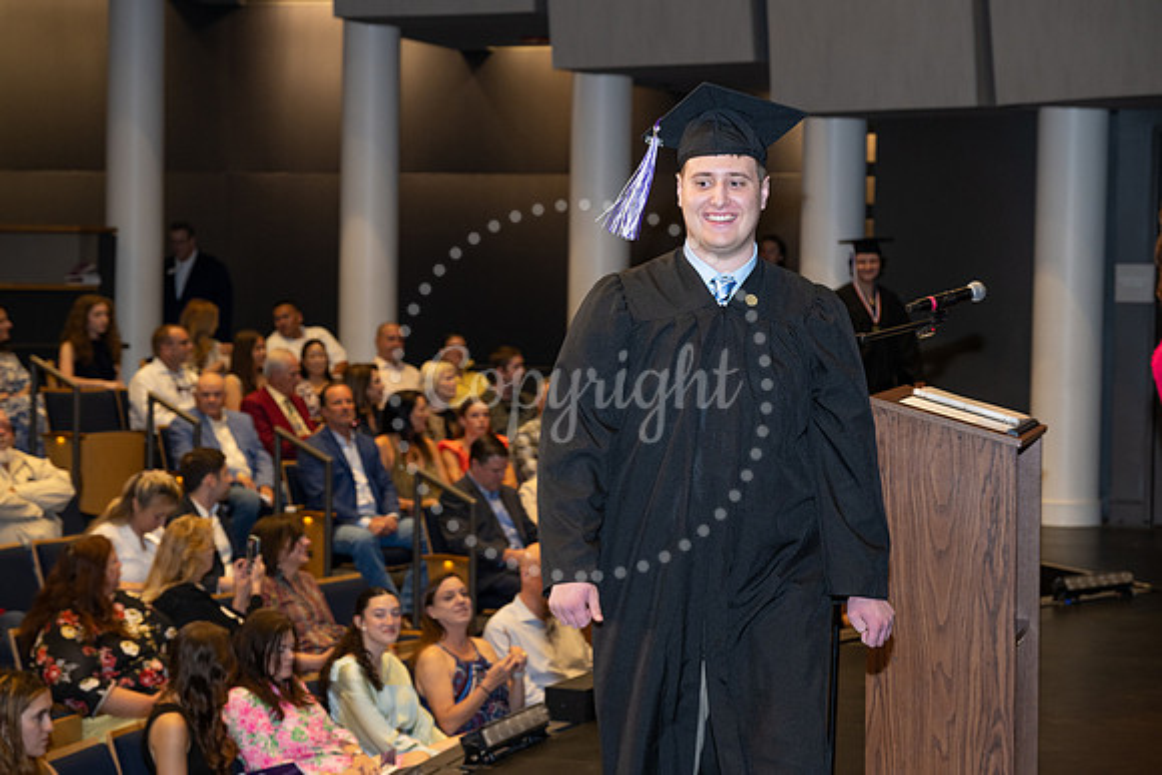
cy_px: 388
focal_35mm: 74
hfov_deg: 27.3
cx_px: 581
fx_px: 2389
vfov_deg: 18.4
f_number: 5
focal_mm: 74
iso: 1000
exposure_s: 1/80
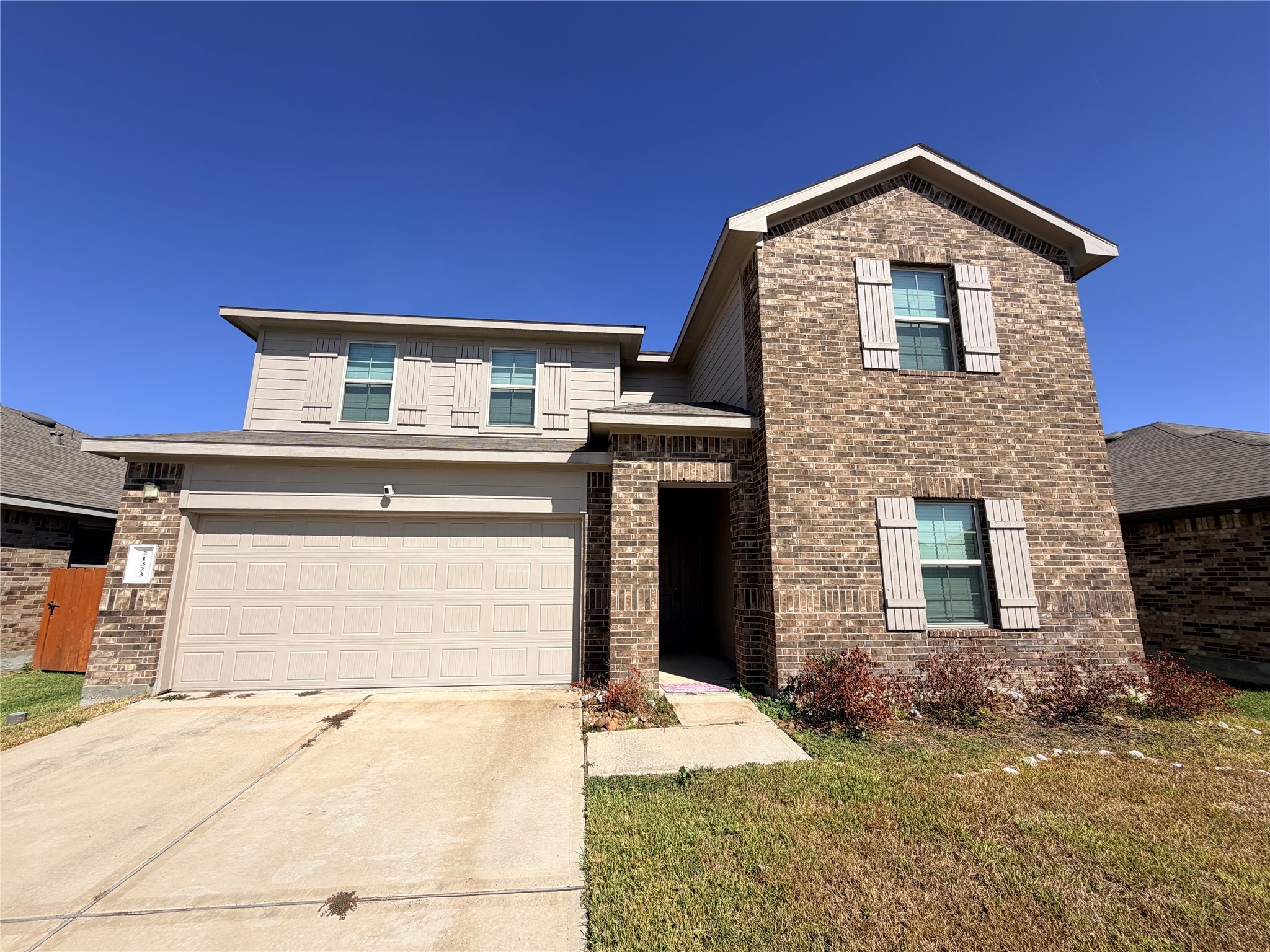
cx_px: 635
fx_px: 514
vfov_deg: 85.7
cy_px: 476
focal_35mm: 14
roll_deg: -0.4
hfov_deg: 102.1
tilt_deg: +12.1
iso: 20
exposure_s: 1/1235
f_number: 2.2
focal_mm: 2.22
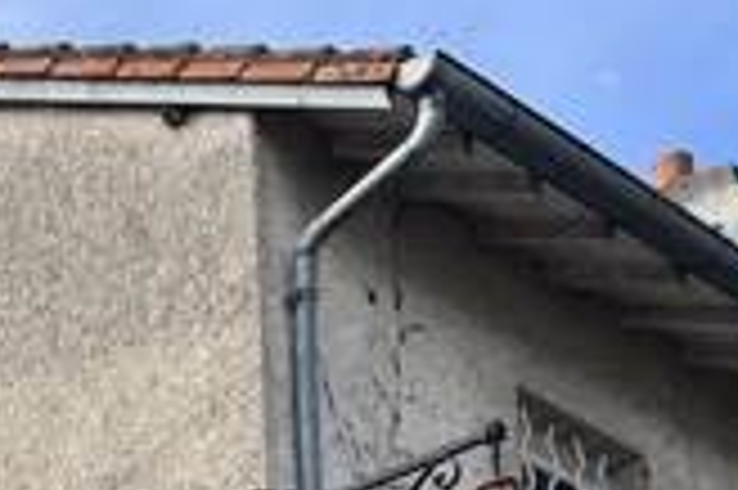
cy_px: 1227
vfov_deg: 9.2
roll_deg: -2.0
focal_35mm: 132
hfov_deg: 13.7
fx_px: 2703
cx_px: -639
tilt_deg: +11.7
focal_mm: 5.1
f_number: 1.6
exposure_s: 1/1266
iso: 50
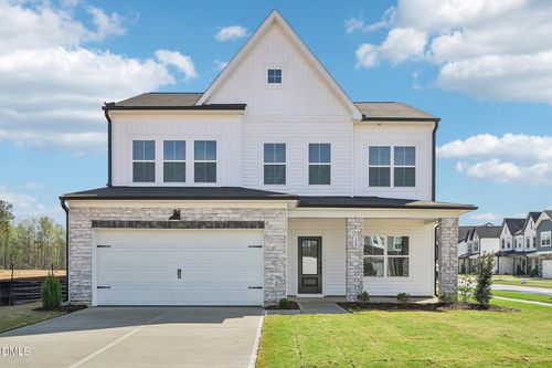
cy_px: 184
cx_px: 276
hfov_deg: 72.6
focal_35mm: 24
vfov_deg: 52.2
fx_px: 376
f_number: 8
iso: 100
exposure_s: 1/400
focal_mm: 24.5
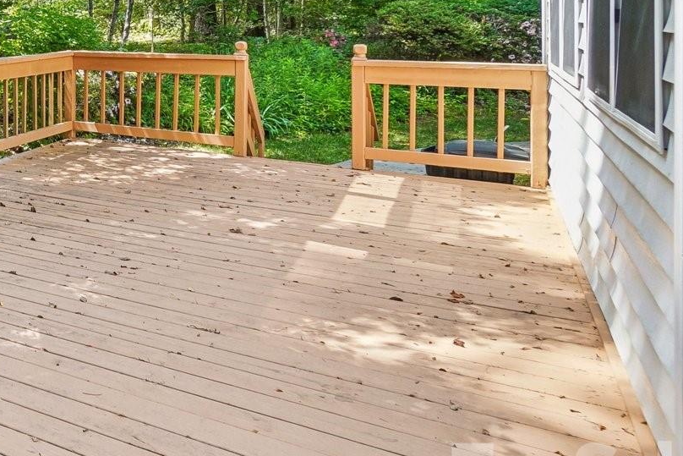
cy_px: 32
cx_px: -145
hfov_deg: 37.6
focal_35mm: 38
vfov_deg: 33.0
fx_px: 721
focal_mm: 10
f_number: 8
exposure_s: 1/30
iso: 160
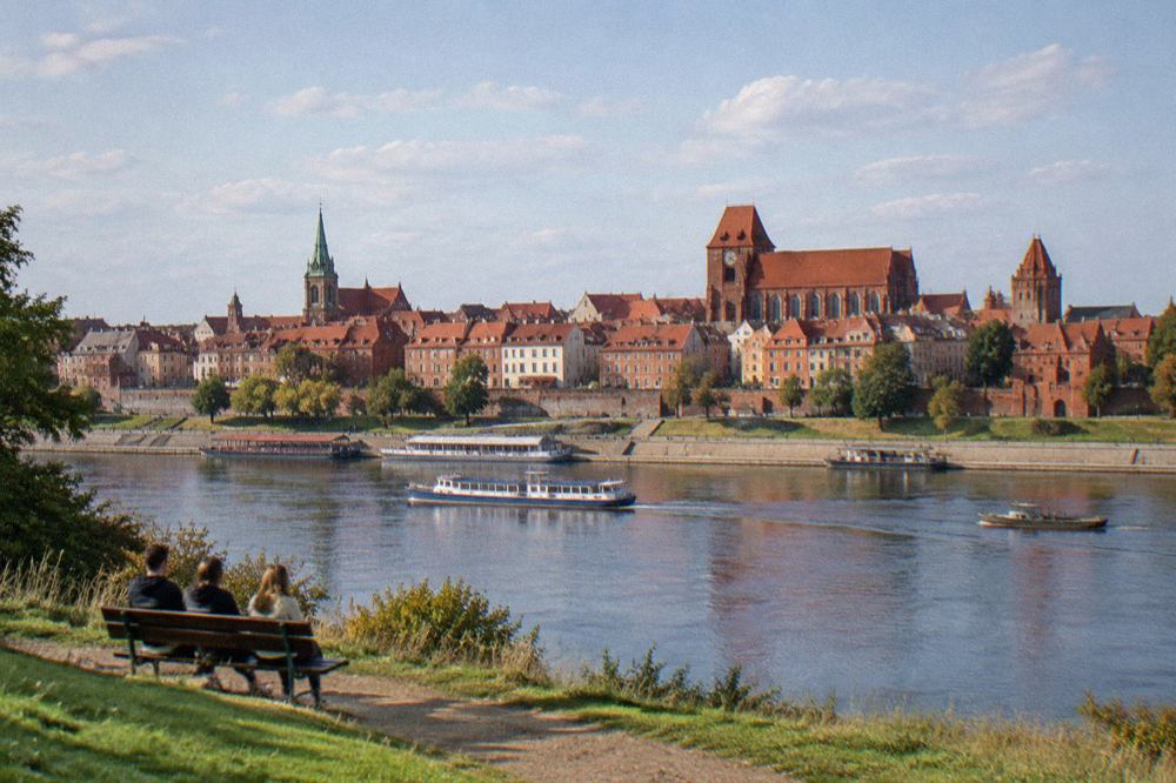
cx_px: 588
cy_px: 392
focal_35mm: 49
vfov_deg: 27.5
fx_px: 1600
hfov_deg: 40.4
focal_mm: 49
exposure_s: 1/320
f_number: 7.1
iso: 100
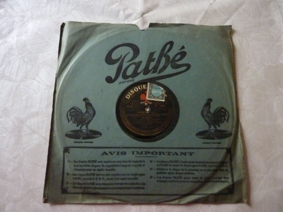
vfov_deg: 54.9
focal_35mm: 25
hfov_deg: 69.4
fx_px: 204
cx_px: 142
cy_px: 106
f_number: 3.3
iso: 800
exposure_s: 1/13
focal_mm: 4.1
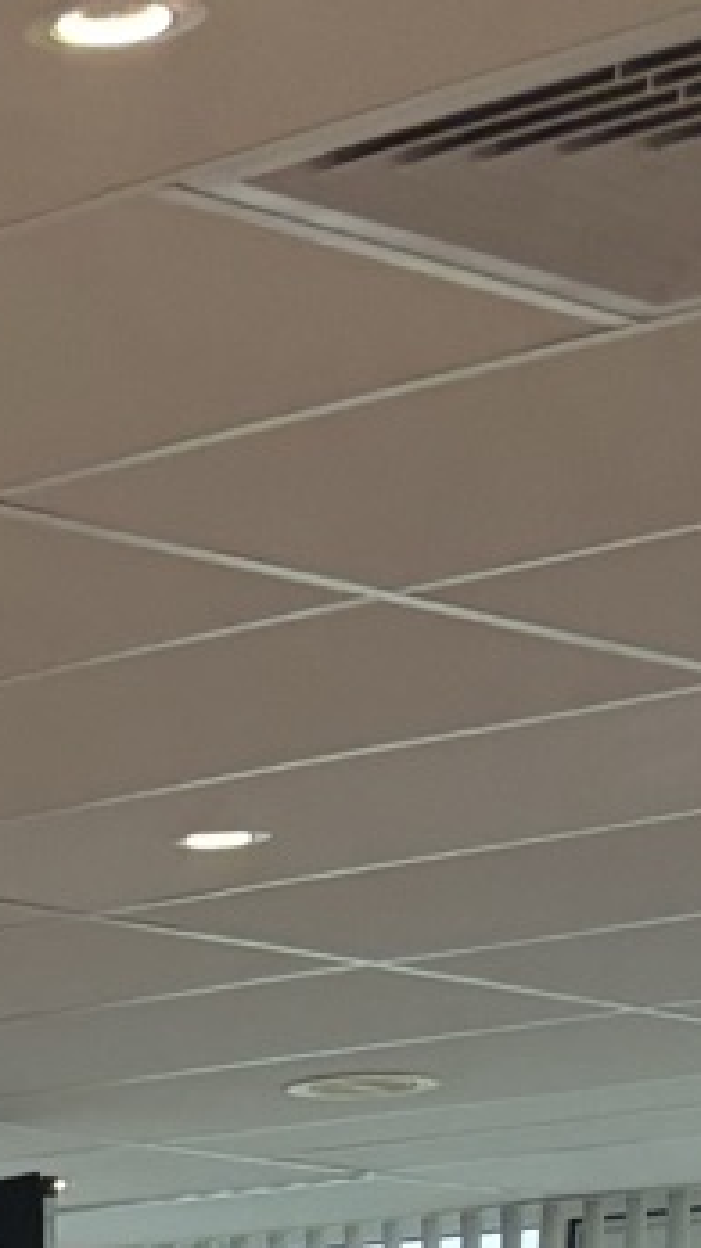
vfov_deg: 13.7
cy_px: 1906
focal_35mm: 147
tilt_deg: +0.5
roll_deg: -1.9
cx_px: -1995
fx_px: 4861
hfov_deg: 6.7
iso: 160
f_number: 1.6
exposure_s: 1/50
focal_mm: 5.96
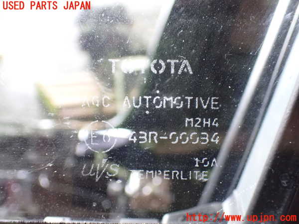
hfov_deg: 42.9
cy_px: 112
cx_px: 150
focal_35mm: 44
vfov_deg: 32.9
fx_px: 380
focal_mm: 7.84
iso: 1600
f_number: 2.9
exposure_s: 1/40
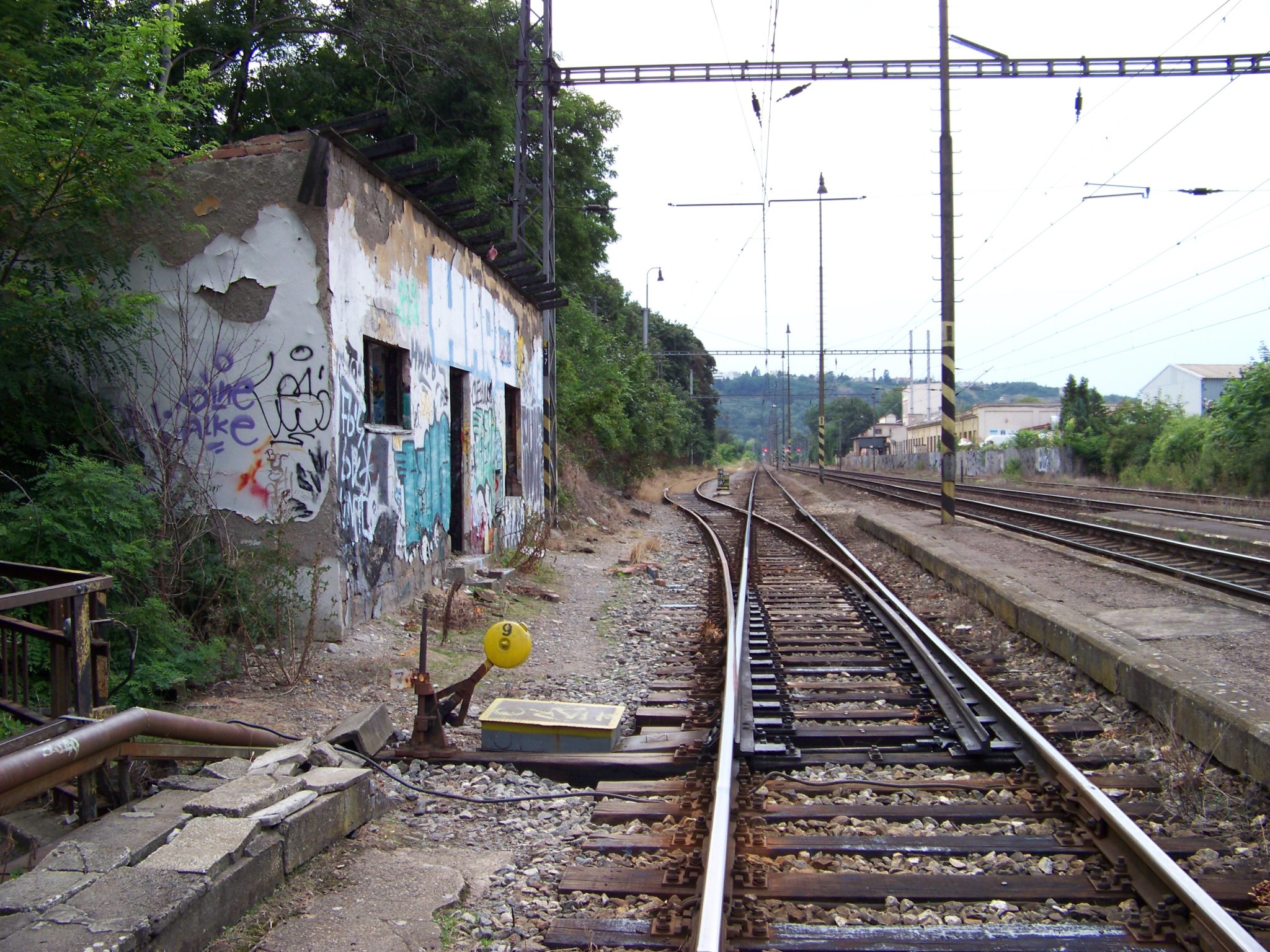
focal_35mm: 36
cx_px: 635
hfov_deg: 51.4
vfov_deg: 39.7
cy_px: 476
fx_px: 1321
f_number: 2.8
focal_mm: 5.85
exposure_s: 1/60
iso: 64
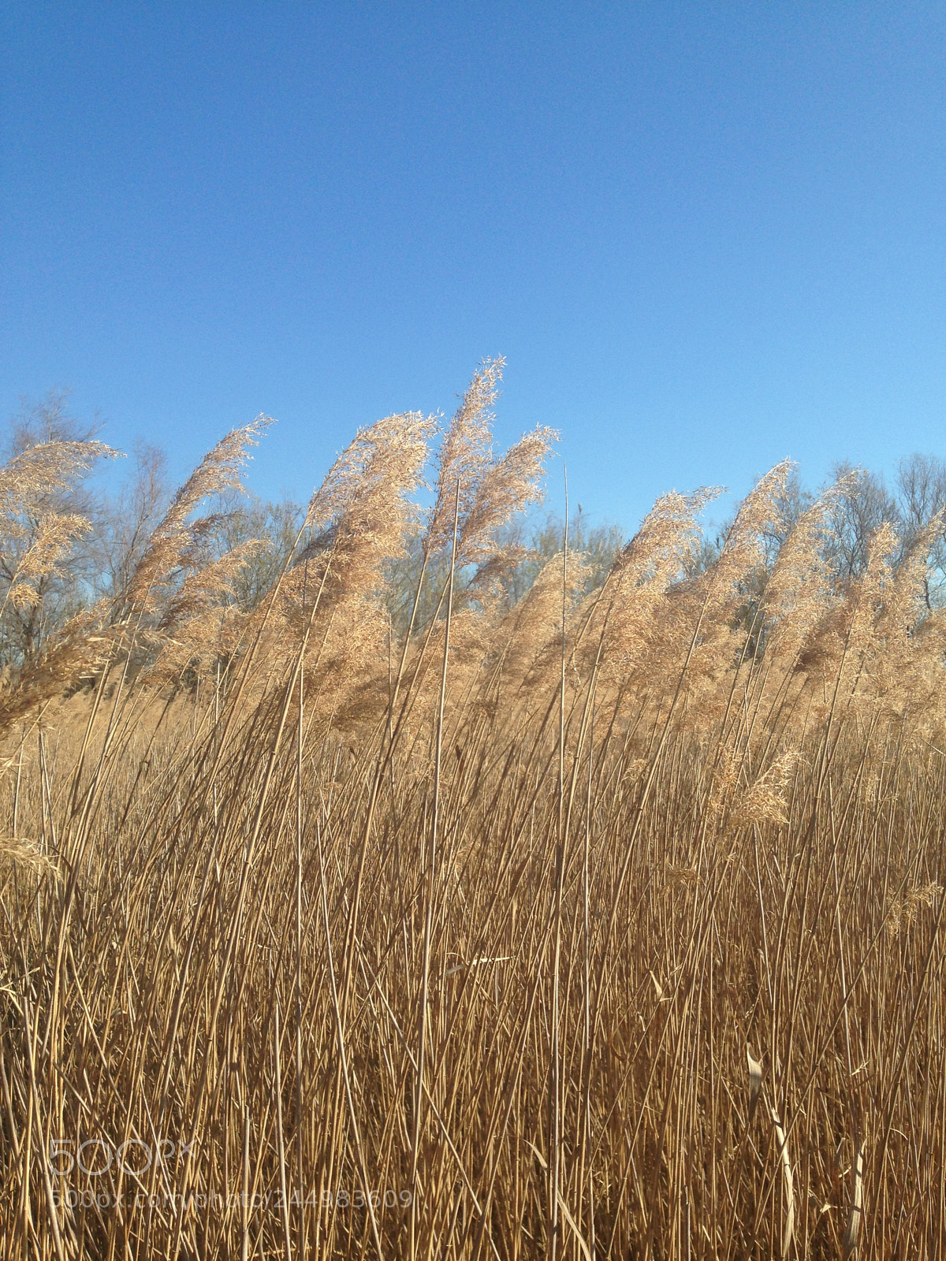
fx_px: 1202
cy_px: 630
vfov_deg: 55.4
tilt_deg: +3.5
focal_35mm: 33
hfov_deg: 42.9
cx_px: 473
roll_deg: +1.0
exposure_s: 1/1323
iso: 50
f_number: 2.4
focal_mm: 4.12
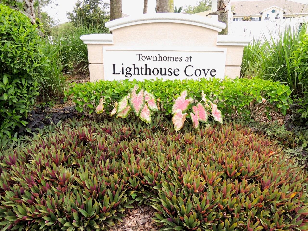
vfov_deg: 56.8
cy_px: 116
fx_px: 214
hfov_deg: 71.6
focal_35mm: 24
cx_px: 154
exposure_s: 1/640
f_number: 2.8
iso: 100
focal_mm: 4.3
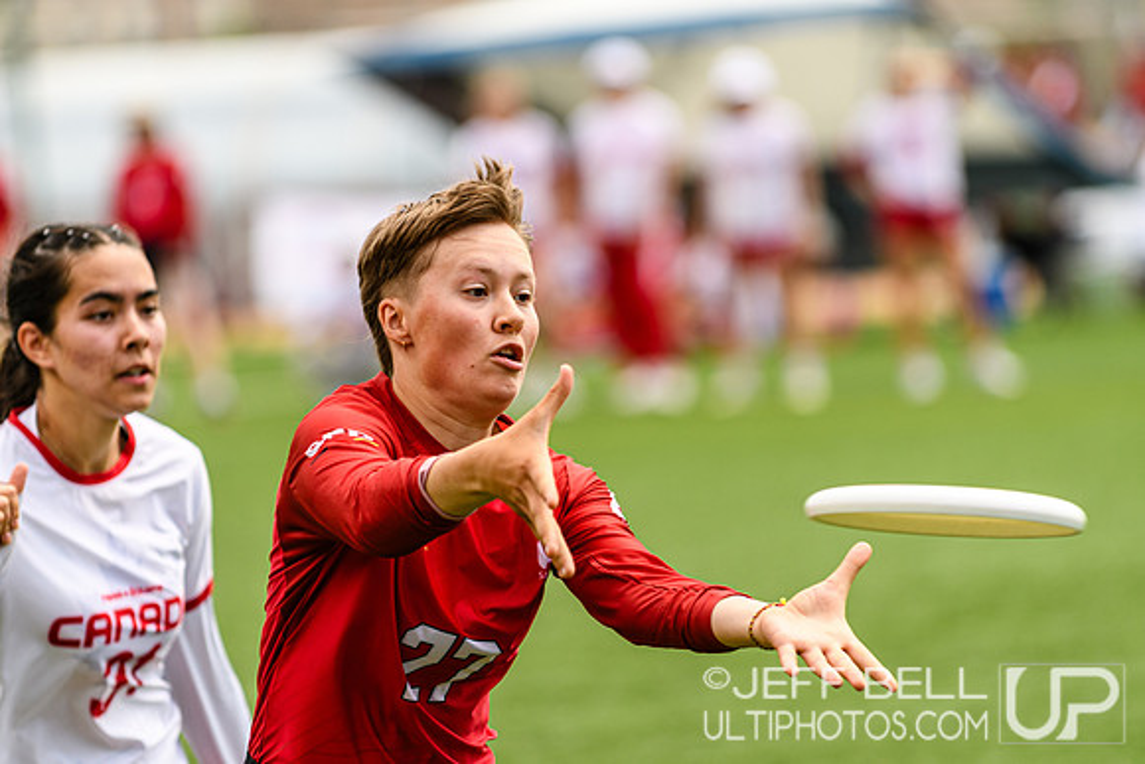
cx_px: 572
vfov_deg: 4.6
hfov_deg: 6.9
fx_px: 9543
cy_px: 382
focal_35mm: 300
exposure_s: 1/1250
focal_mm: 200
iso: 125
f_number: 3.2
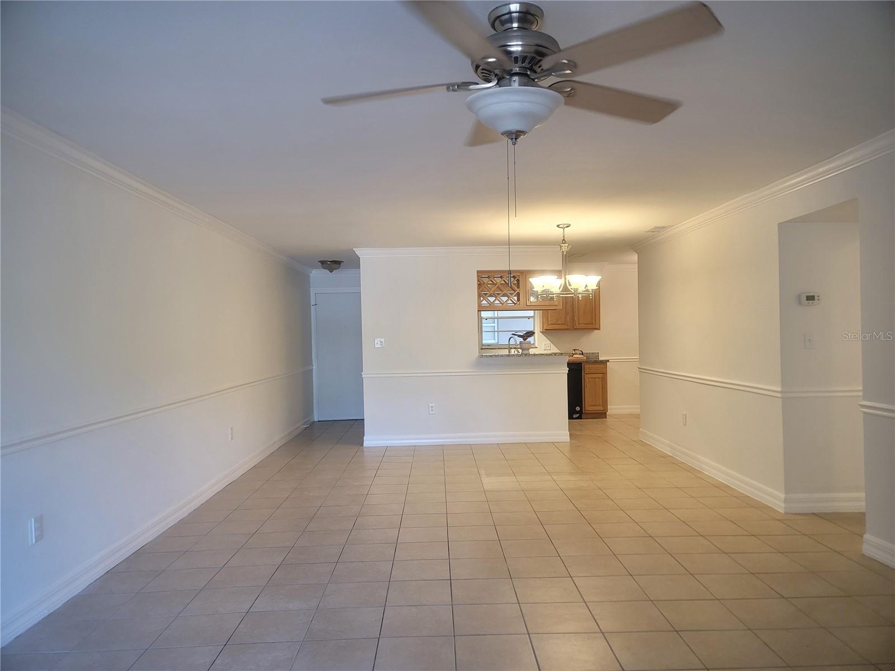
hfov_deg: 69.4
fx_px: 646
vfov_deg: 54.9
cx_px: 448
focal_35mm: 25
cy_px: 336
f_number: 1.8
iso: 320
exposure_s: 1/120
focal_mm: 7
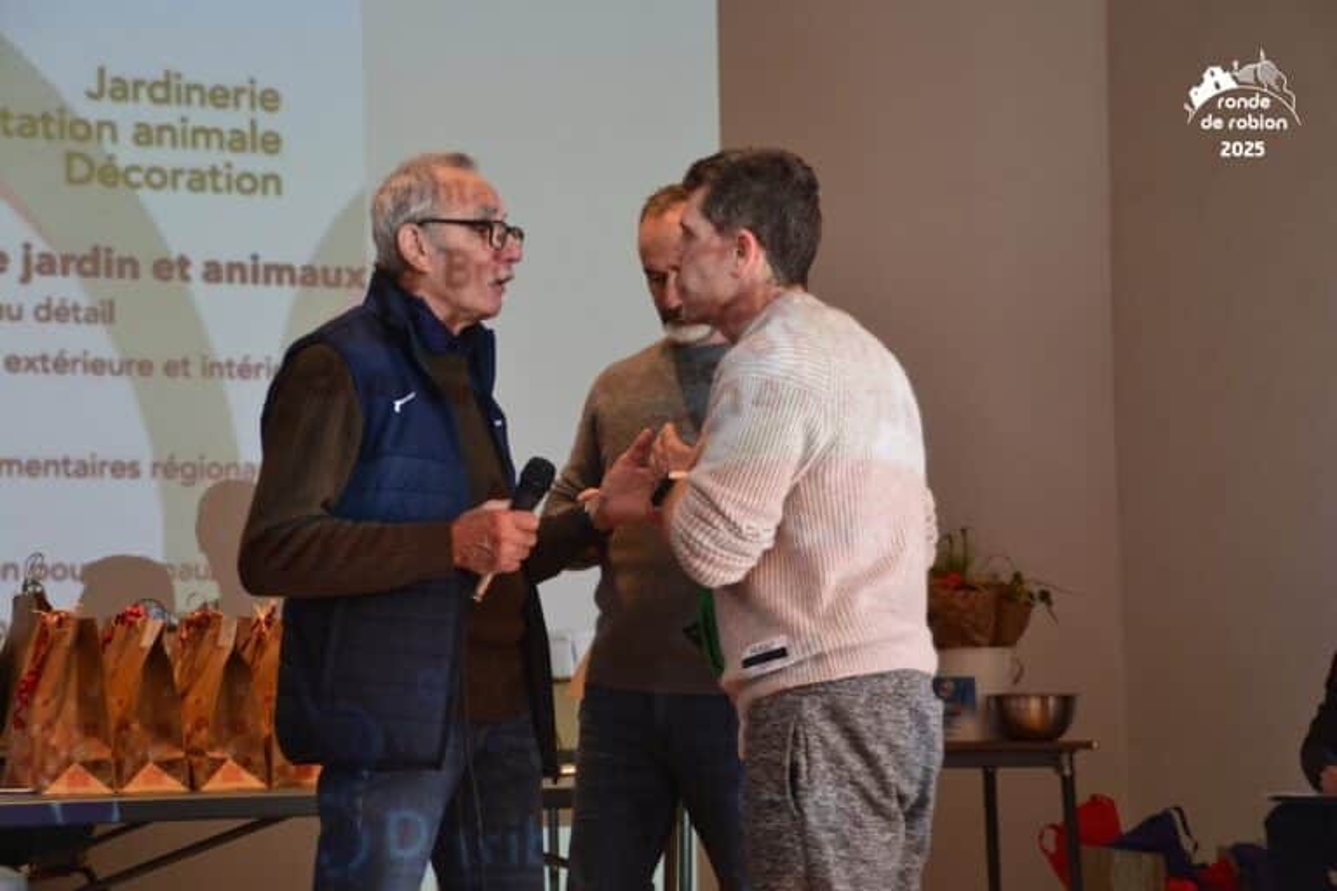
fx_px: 3119
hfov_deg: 24.2
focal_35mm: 84
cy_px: 446
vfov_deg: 16.3
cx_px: 668
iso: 800
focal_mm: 56
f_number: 5
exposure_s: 1/50
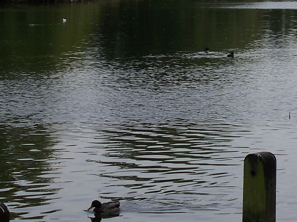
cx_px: 303
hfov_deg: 11.9
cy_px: 44
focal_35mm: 164
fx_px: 1405
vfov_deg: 9.0
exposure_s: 1/400
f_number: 5.6
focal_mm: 12.89
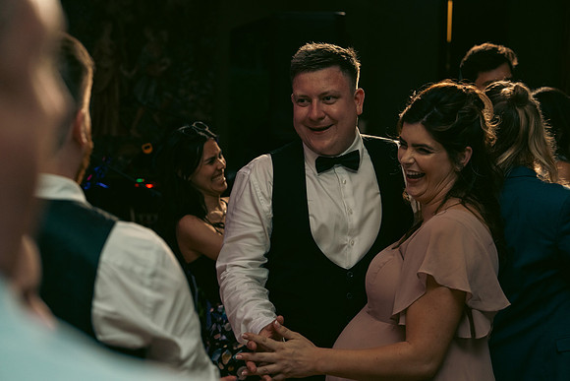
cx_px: 285
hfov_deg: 28.8
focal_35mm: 70
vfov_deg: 19.5
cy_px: 190
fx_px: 1109
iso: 2500
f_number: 3.5
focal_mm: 70
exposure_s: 1/160
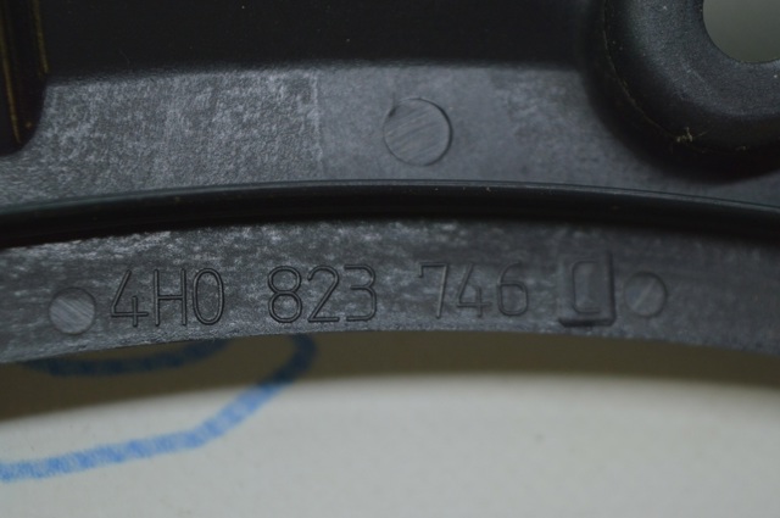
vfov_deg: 16.5
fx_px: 1785
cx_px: 390
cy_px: 259
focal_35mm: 82
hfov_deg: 24.6
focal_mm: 55
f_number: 5.6
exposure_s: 1/60
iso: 400
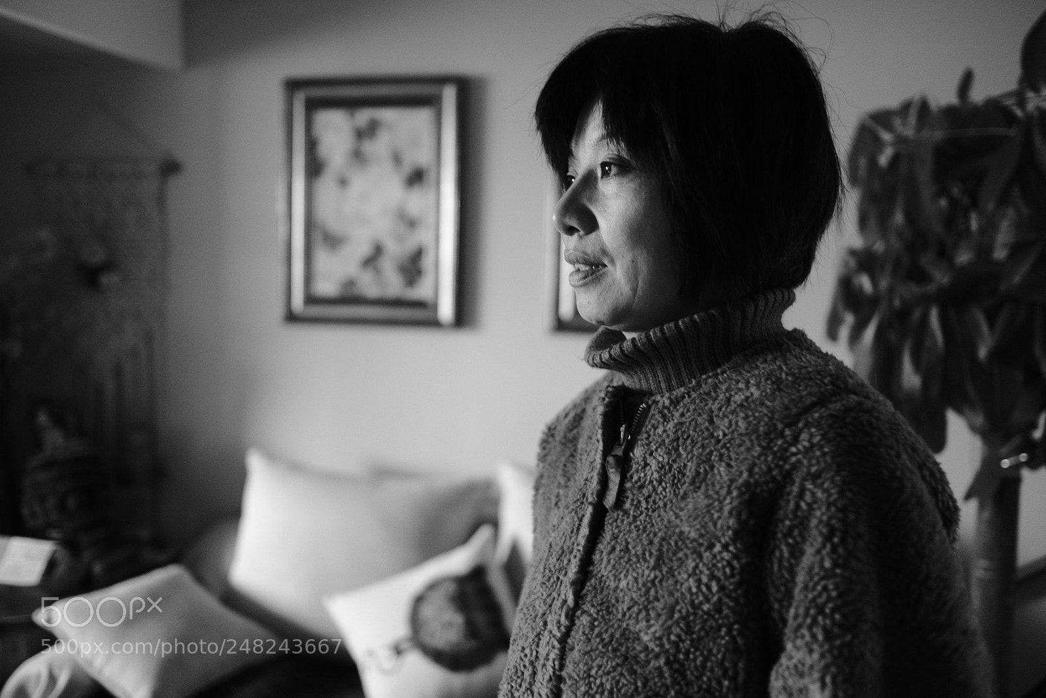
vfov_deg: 37.9
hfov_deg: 54.4
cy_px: 349
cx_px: 523
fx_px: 1017
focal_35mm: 35
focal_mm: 23
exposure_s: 1/9
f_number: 1.4
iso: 800
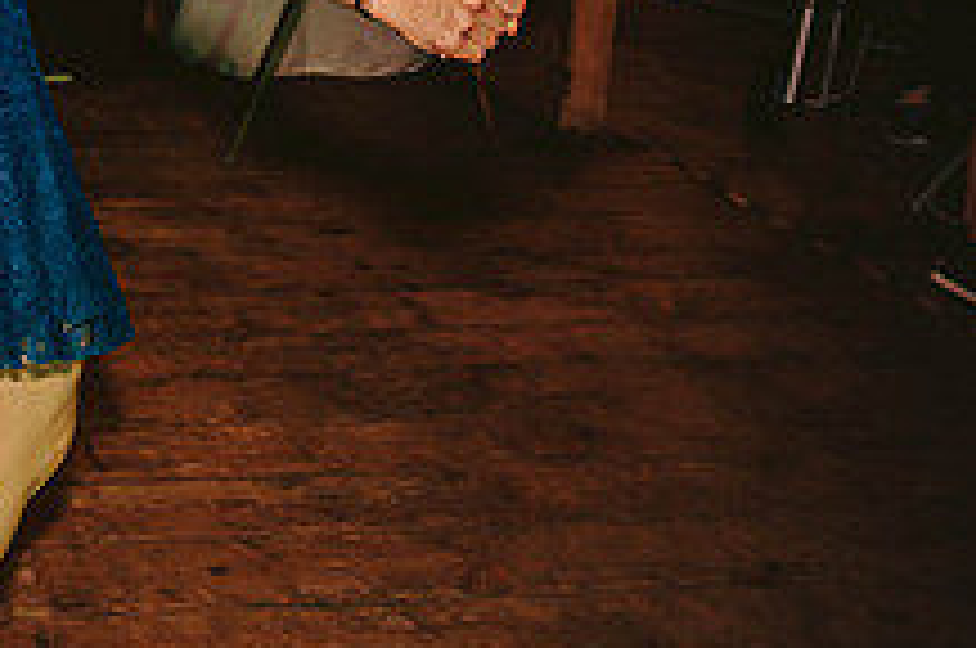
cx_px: -319
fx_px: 2030
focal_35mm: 75
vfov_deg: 17.1
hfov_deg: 23.6
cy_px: -196
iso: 1250
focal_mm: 28
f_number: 2.8
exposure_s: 1/125
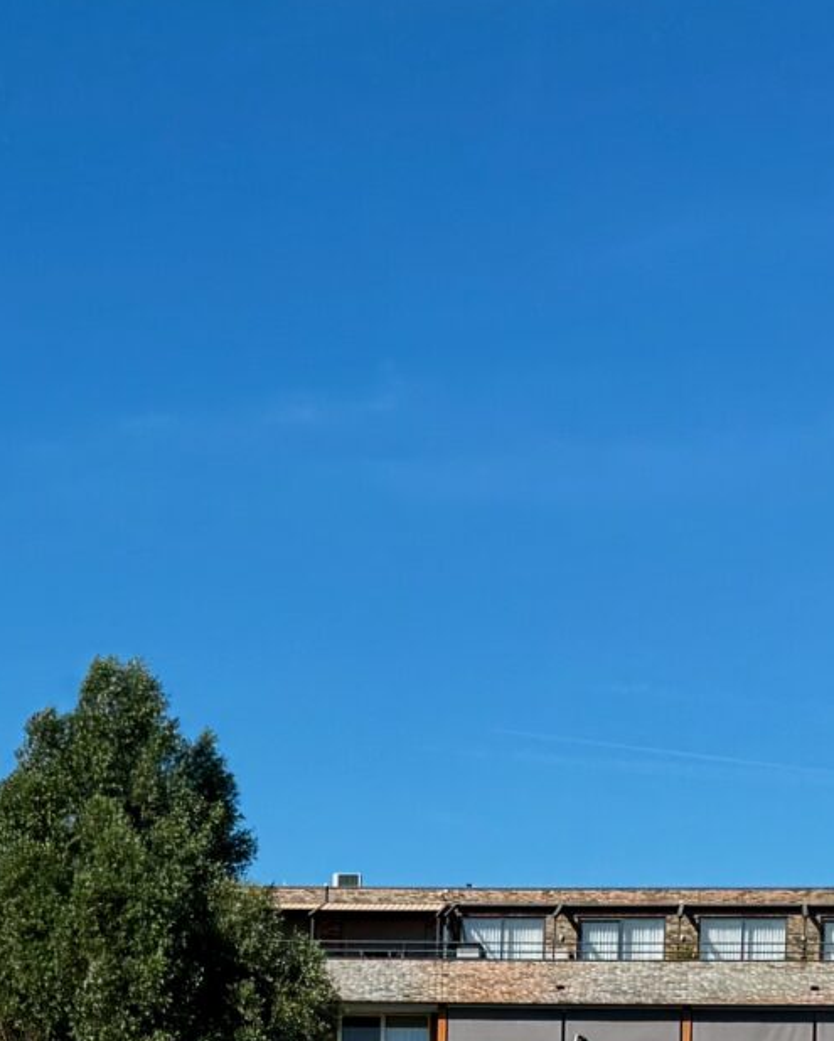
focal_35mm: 97
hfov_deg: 15.9
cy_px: 1489
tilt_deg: -0.6
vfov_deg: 18.0
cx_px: 396
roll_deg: -1.4
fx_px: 2991
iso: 80
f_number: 1.78
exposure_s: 1/4310
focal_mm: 6.76
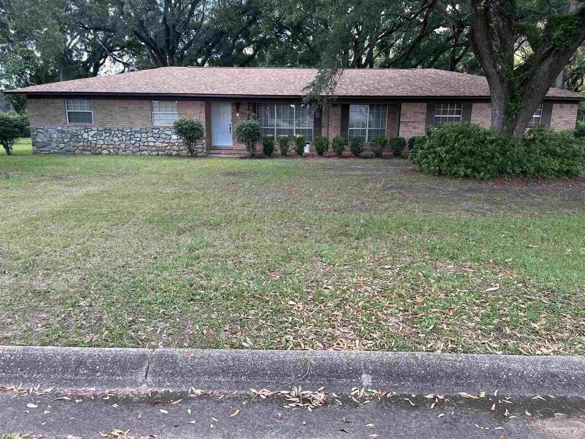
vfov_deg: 53.1
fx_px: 439
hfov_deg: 67.3
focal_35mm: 26
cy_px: 220
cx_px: 292
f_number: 1.6
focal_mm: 5.1
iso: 40
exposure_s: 1/281
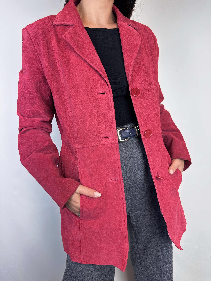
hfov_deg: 56.8
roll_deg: +0.4
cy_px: 140
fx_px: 195
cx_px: 106
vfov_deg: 71.6
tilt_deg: -4.4
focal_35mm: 24
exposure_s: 1/100
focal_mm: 6.86
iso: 100
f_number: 1.78
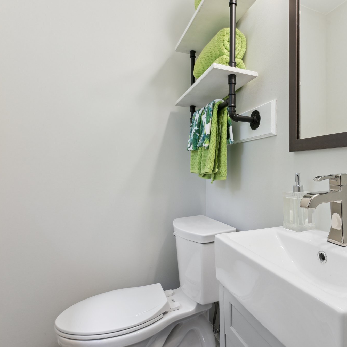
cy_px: 172
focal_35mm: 22
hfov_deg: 67.6
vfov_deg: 69.6
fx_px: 250
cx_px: 233
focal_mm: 17
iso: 400
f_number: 11
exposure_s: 1/13
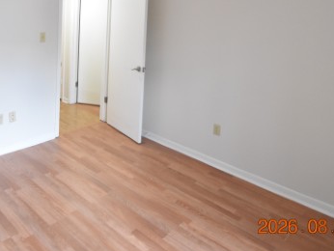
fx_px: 290
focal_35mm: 30
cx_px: 130
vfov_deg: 43.2
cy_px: 30
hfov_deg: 59.3
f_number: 3.5
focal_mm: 10
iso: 2500
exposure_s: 1/60
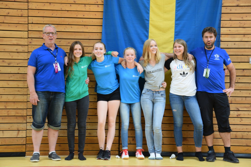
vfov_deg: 18.9
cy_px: 84
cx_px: 126
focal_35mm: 72
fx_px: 502
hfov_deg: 28.1
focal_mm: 48
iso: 500
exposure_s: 1/60
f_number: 4.8
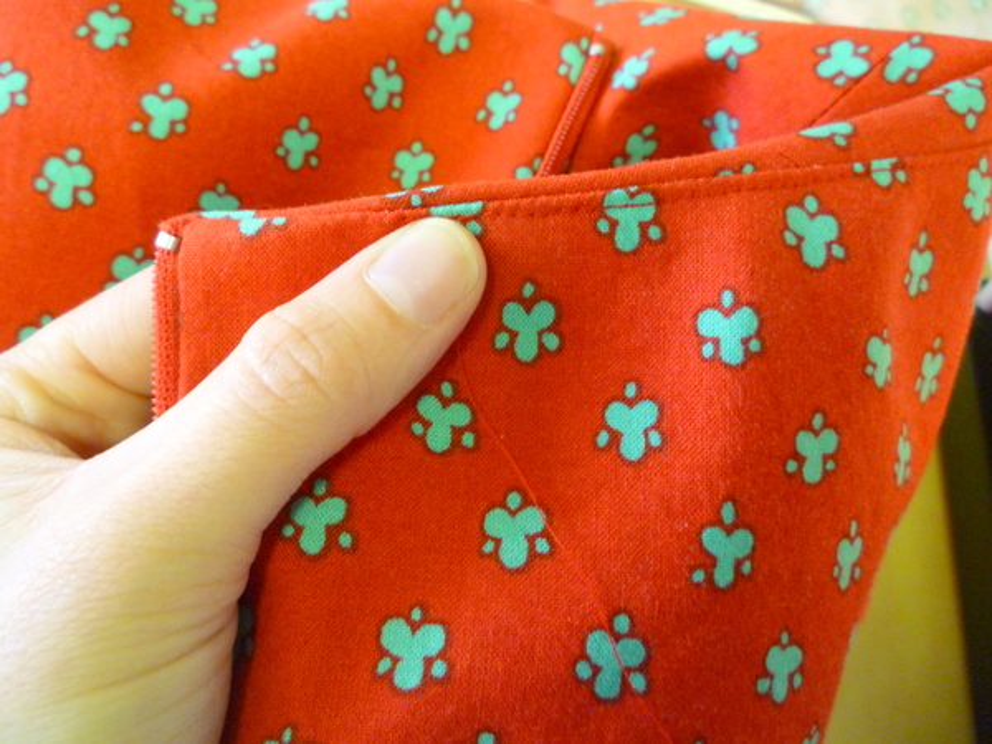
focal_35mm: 29
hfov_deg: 61.7
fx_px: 831
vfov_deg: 48.2
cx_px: 496
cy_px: 372
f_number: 3.3
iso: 400
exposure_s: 1/15
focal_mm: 5.2
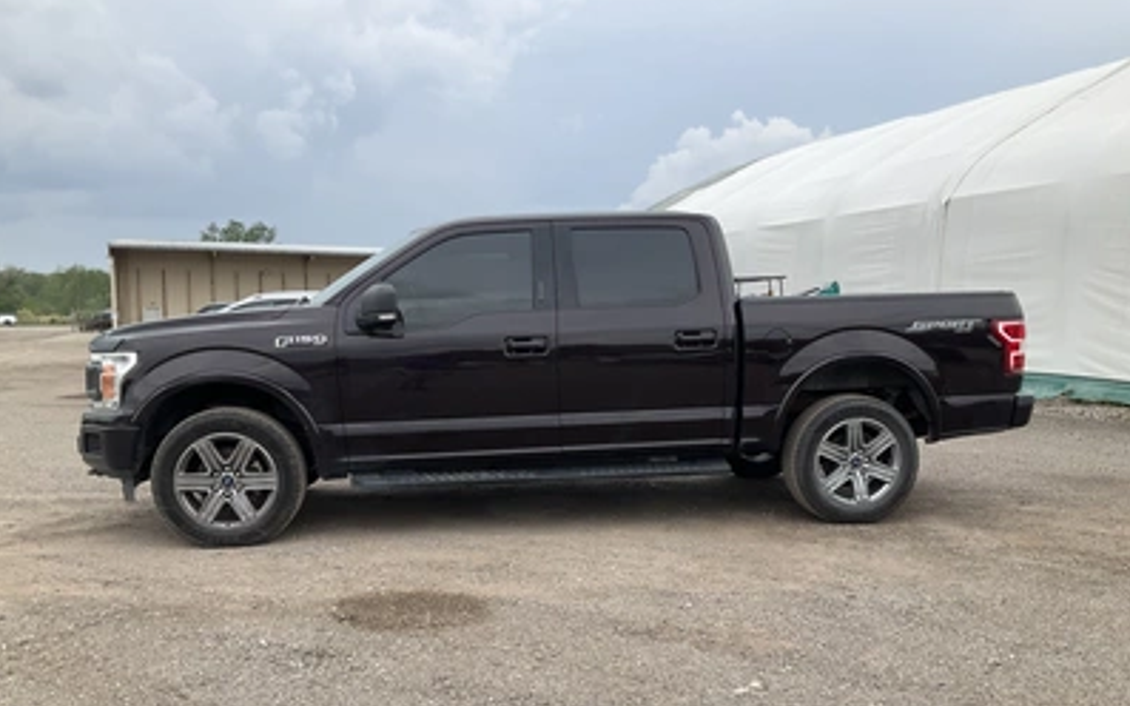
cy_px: 416
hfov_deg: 61.2
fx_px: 955
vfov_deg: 40.4
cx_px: 564
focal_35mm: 31
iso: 25
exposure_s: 1/1098
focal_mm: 3
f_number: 1.8
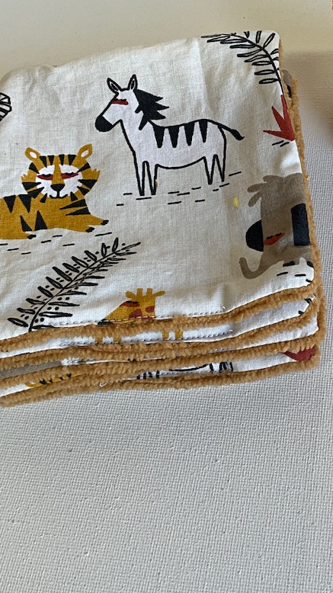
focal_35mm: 52
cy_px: 207
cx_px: 297
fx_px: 817
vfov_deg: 39.5
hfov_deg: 22.5
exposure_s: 1/100
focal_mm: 3
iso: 20
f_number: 1.8
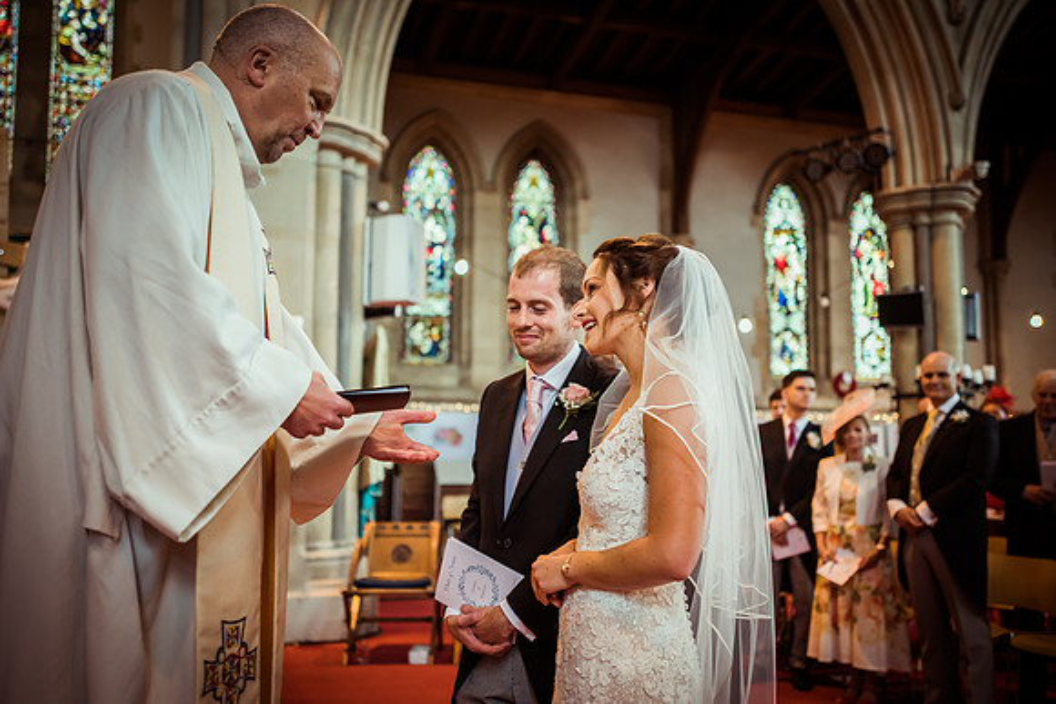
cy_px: 352
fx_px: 1027
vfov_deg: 37.9
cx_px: 528
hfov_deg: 54.4
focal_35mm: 35
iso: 800
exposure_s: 1/200
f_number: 2.2
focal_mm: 35
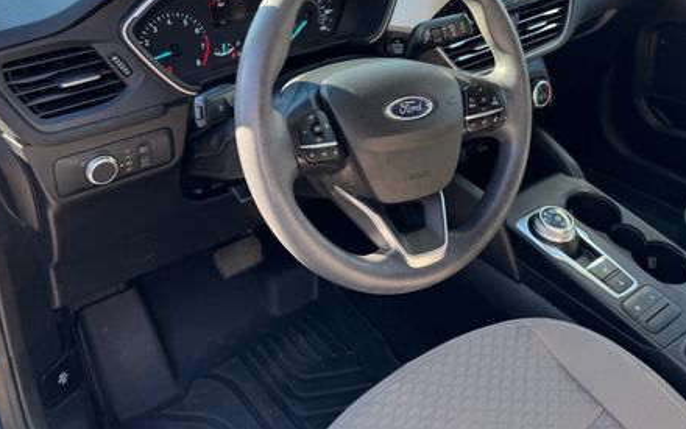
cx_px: 357
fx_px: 692
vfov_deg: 33.4
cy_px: 81
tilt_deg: -28.6
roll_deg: +1.4
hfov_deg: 52.7
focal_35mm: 37
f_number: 1.78
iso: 64
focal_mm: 6.76
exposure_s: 1/230
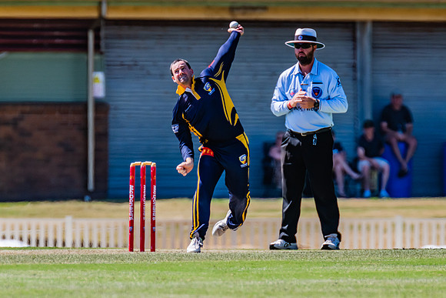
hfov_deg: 2.3
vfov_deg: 1.5
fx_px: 11046
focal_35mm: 891
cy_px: 163
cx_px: 196
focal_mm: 600
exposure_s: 1/2000
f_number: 7.1
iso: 640
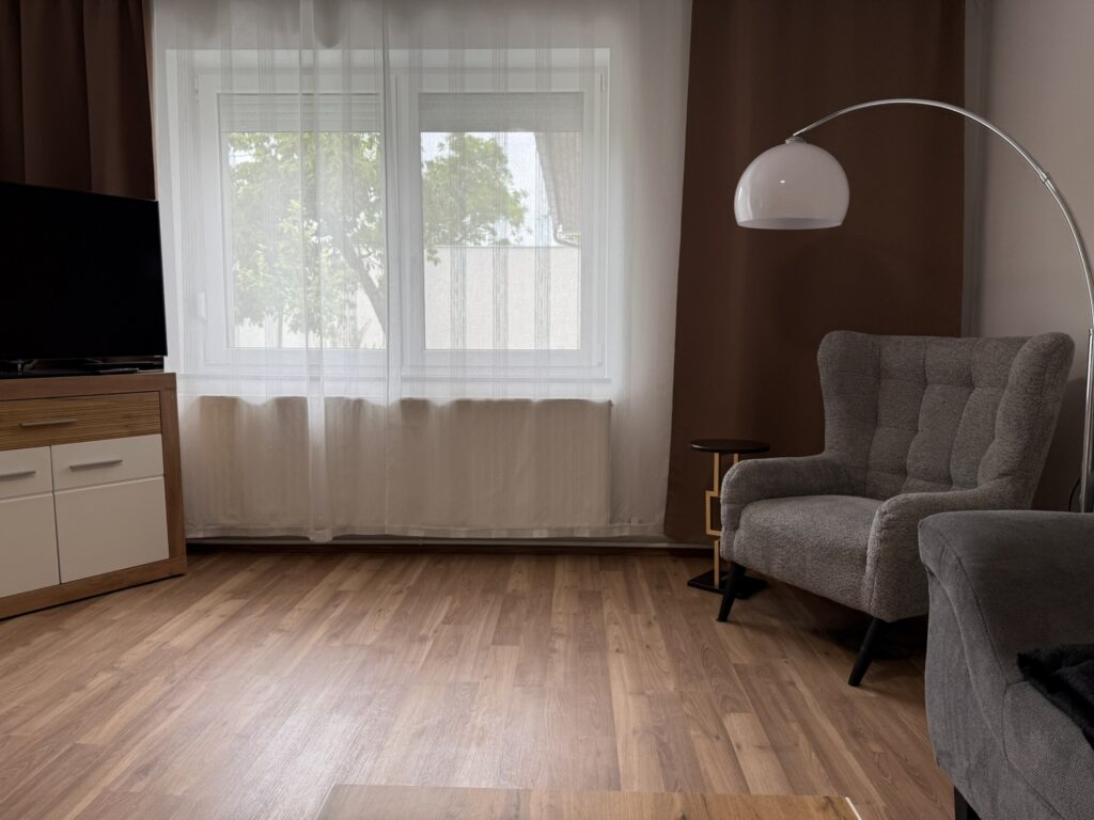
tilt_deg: -5.2
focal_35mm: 24
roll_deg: +0.1
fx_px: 758
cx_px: 547
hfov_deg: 71.6
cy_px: 410
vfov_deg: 56.8
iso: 80
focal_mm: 6.76
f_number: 1.78
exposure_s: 1/133
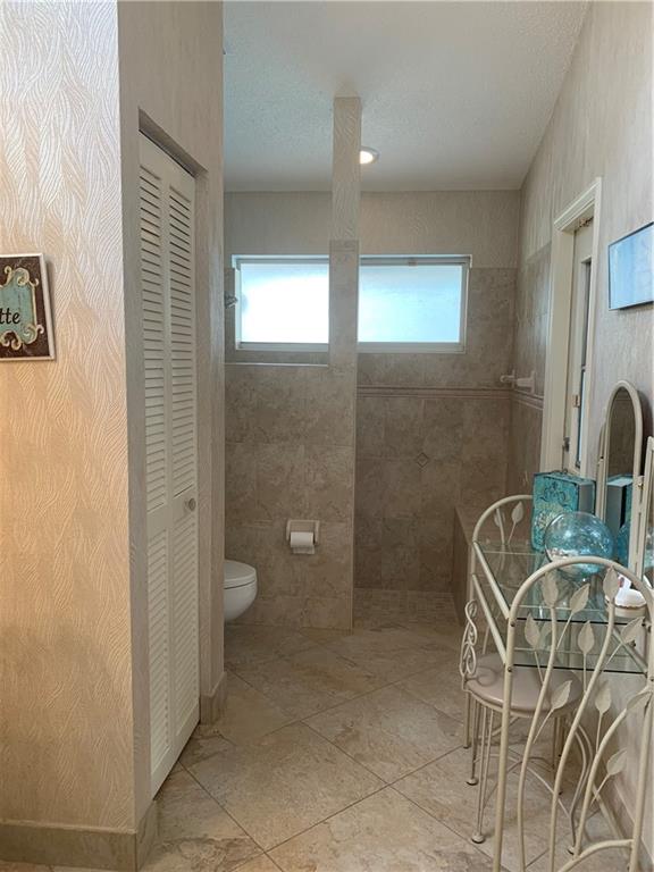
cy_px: 436
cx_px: 327
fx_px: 655
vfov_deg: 67.3
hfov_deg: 53.1
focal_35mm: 26
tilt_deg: -5.4
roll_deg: -0.9
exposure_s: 1/120
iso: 100
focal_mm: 4.25
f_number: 1.8
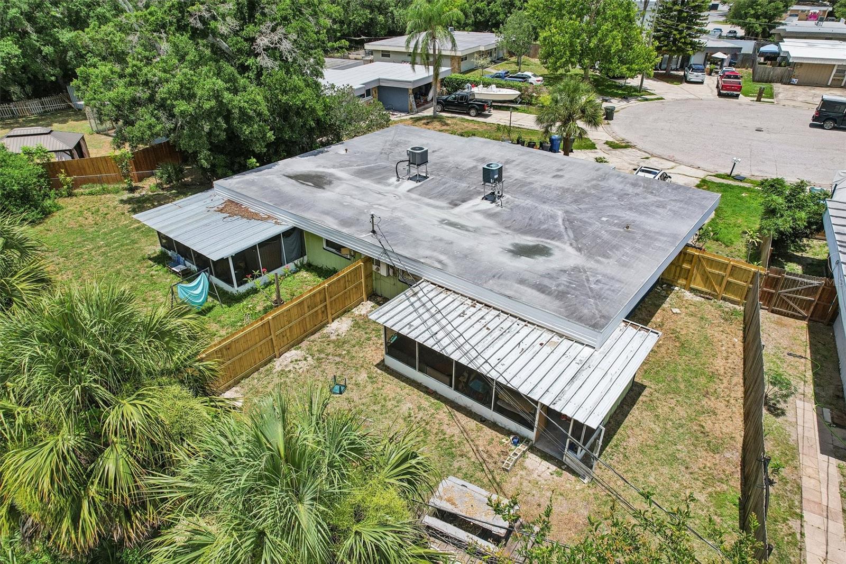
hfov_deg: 78.6
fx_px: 517
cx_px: 423
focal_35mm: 22
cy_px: 282
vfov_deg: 57.2
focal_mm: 8.4
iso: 100
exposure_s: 1/3000
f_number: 2.8
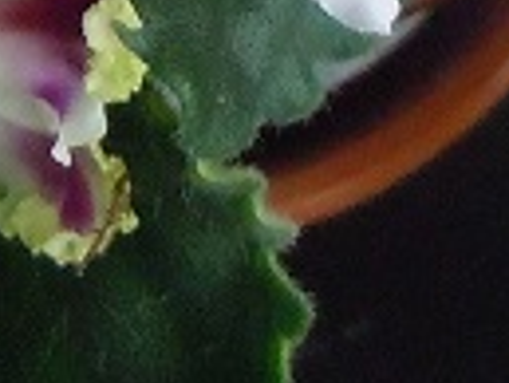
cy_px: -659
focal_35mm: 188
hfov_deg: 10.5
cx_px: 138
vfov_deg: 7.2
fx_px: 2767
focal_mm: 5.4
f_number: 3.5
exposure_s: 1/125
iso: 800
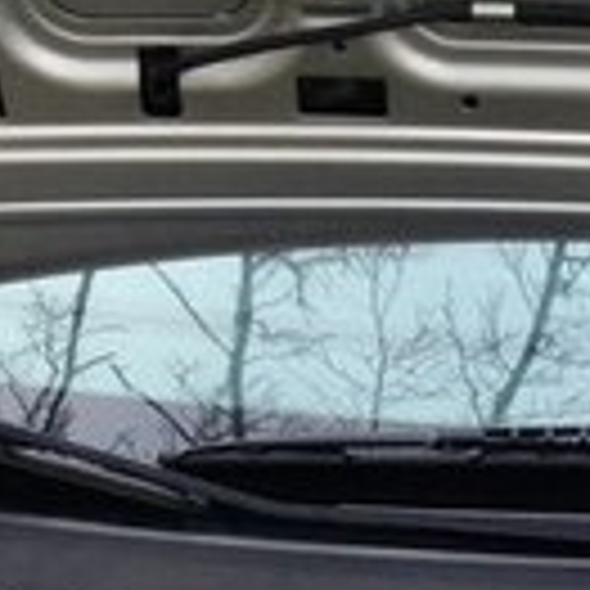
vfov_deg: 11.4
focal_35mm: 147
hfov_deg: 11.7
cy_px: 903
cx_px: 680
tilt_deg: -26.6
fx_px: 2835
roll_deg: -1.6
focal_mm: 4.12
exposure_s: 1/20
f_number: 2.4
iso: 64
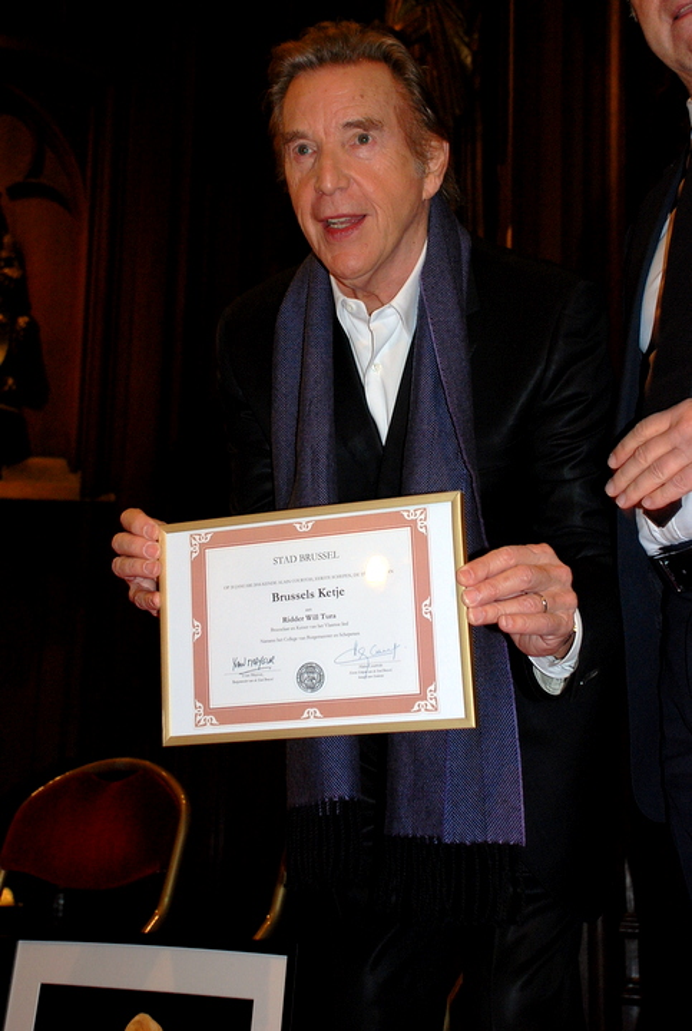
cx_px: 346
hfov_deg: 28.2
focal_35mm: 48
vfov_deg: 41.0
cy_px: 516
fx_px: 1378
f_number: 4.2
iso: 320
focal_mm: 32
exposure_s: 1/60
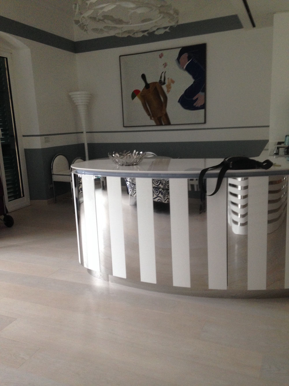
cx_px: 144
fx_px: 367
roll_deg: +0.4
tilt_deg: -12.0
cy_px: 193
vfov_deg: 55.3
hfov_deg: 43.0
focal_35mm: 33
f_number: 2.4
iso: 160
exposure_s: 1/20
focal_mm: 4.12
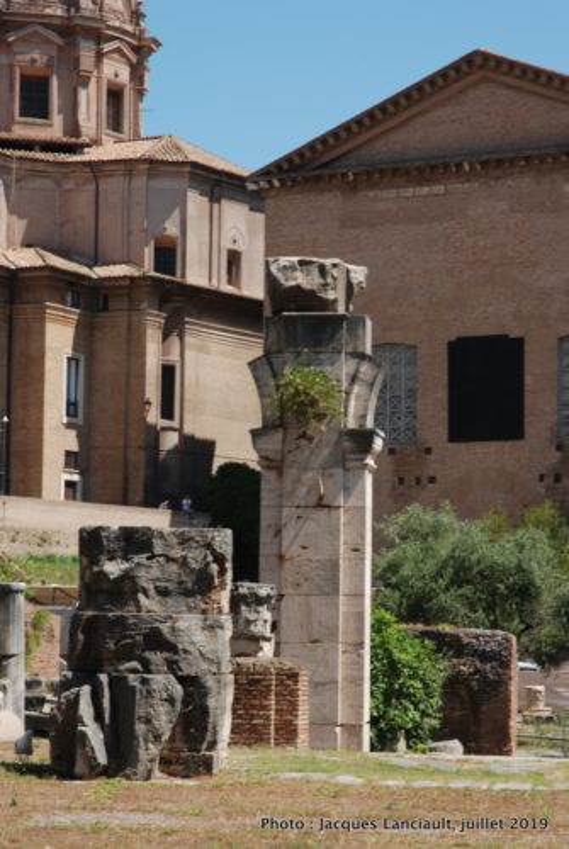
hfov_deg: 13.1
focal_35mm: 105
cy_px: 424
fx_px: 2481
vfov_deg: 19.4
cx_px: 284
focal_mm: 70
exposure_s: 1/50
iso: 100
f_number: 16
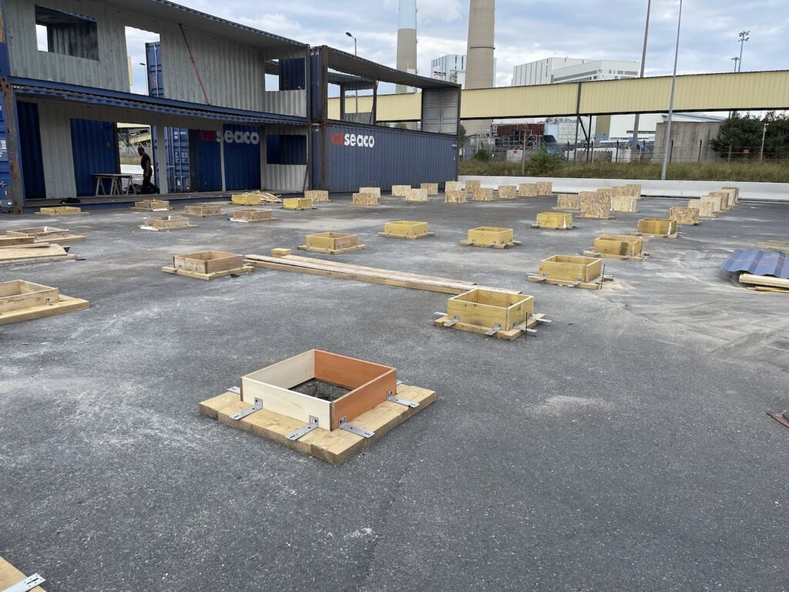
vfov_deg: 53.1
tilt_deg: -14.3
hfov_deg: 67.3
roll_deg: -0.5
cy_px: 296
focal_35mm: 26
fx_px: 593
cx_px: 394
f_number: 1.6
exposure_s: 1/1323
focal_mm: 5.1
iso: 32
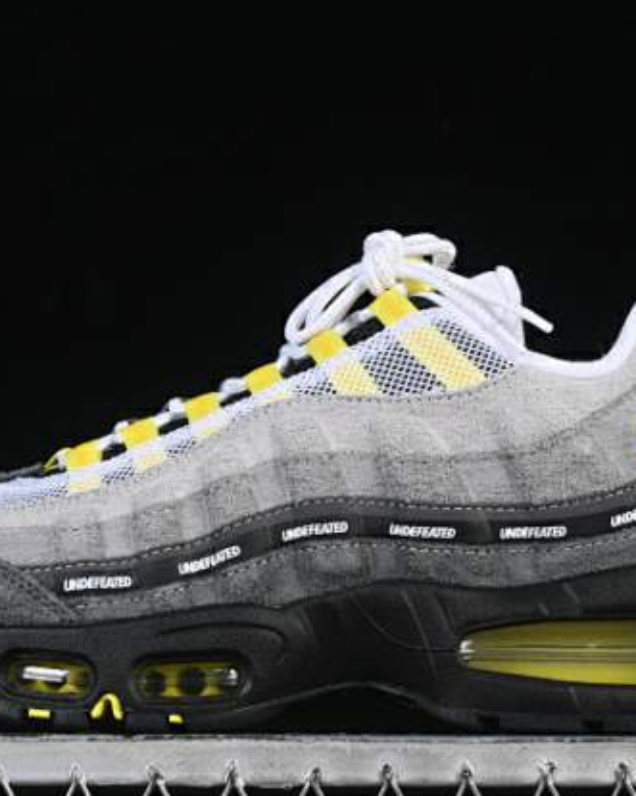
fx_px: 2919
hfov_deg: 12.4
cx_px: 309
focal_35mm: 124
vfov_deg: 15.5
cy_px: 440
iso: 160
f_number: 8
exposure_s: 1/80
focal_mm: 50
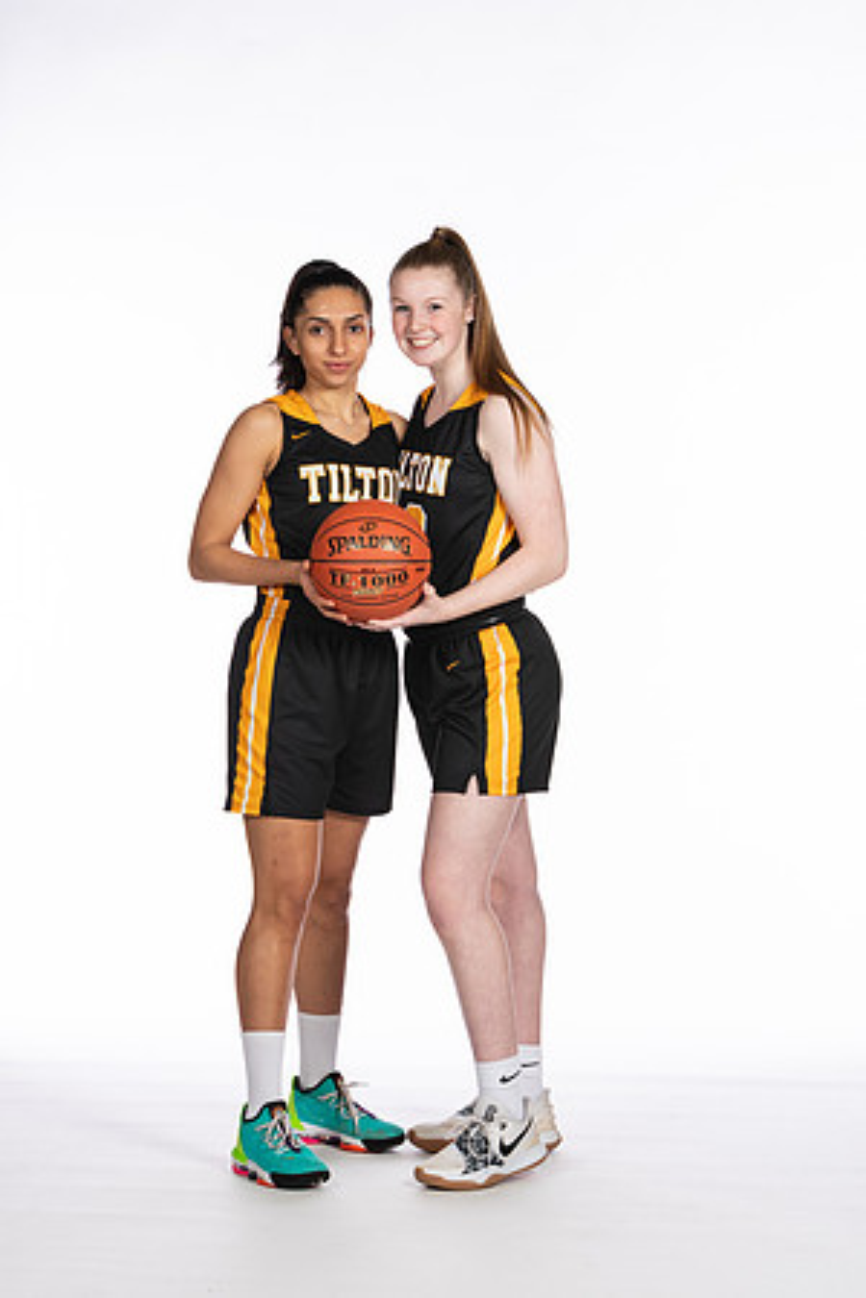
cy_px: 649
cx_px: 433
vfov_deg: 17.1
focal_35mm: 120
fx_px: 4330
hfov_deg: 11.4
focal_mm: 80
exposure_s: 1/100
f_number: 5.6
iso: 100
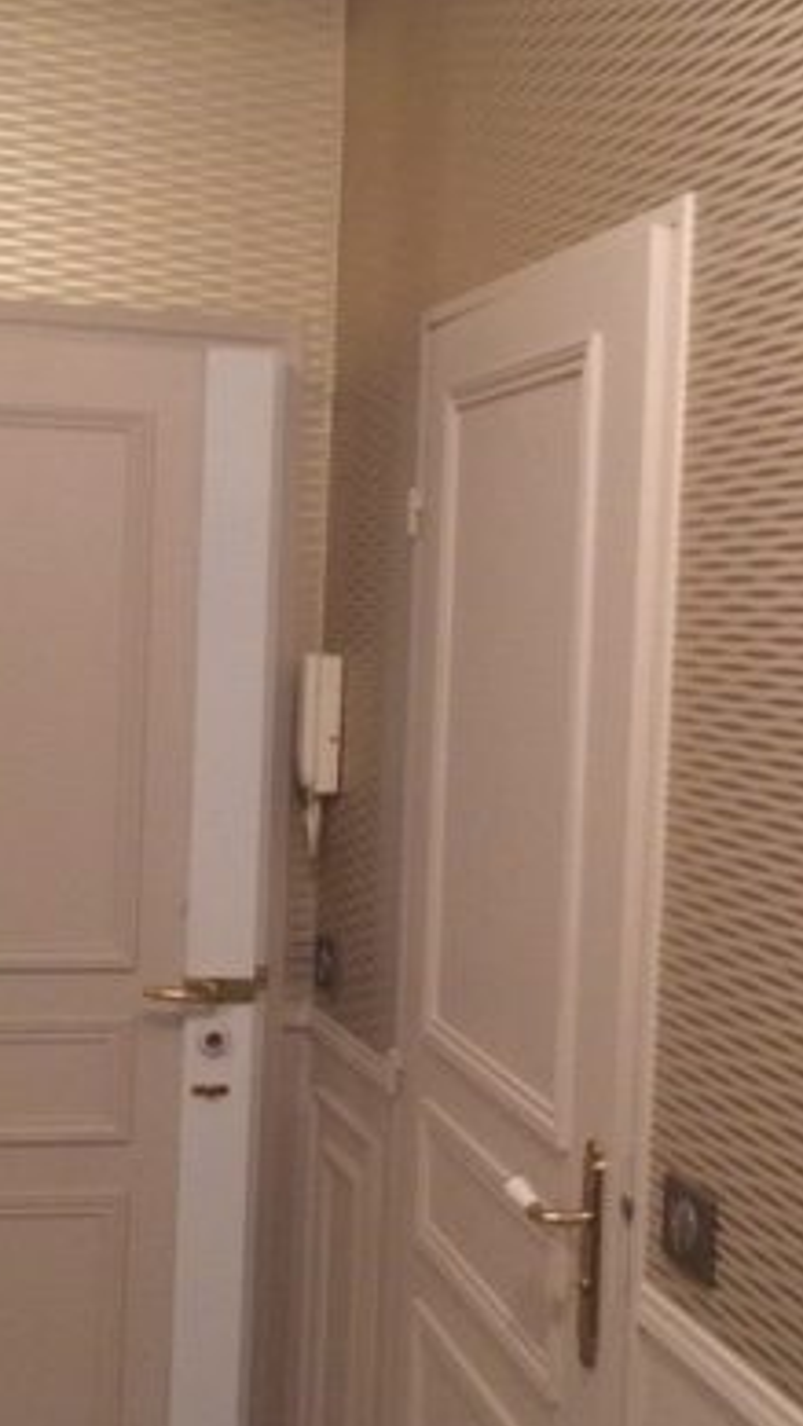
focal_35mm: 52
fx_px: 1967
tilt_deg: -4.7
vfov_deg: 39.9
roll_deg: -1.3
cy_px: 693
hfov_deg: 23.1
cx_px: 407
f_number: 2.2
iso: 250
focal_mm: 4.15
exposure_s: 1/33
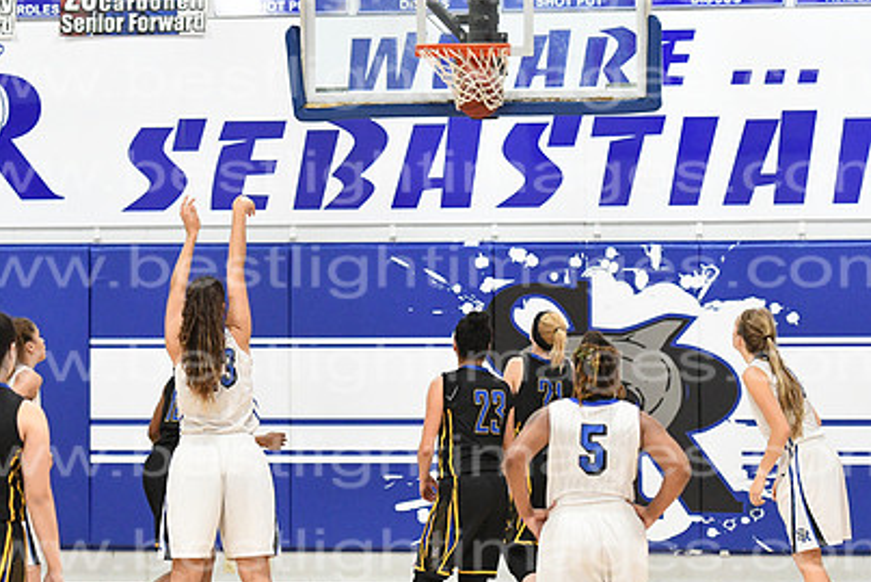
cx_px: 415
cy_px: 319
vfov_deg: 6.4
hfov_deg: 9.5
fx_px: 5228
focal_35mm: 216
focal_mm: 100
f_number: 3.2
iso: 5000
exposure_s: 1/640
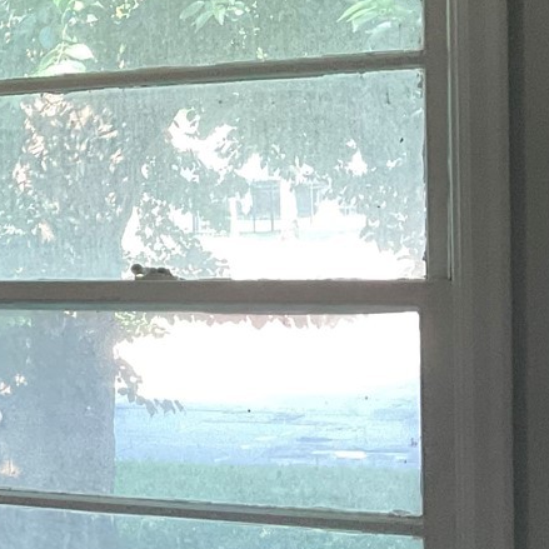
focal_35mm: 112
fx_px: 2010
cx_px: -634
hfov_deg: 13.0
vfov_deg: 15.6
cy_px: 288
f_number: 1.8
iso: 100
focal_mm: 3
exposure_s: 1/60
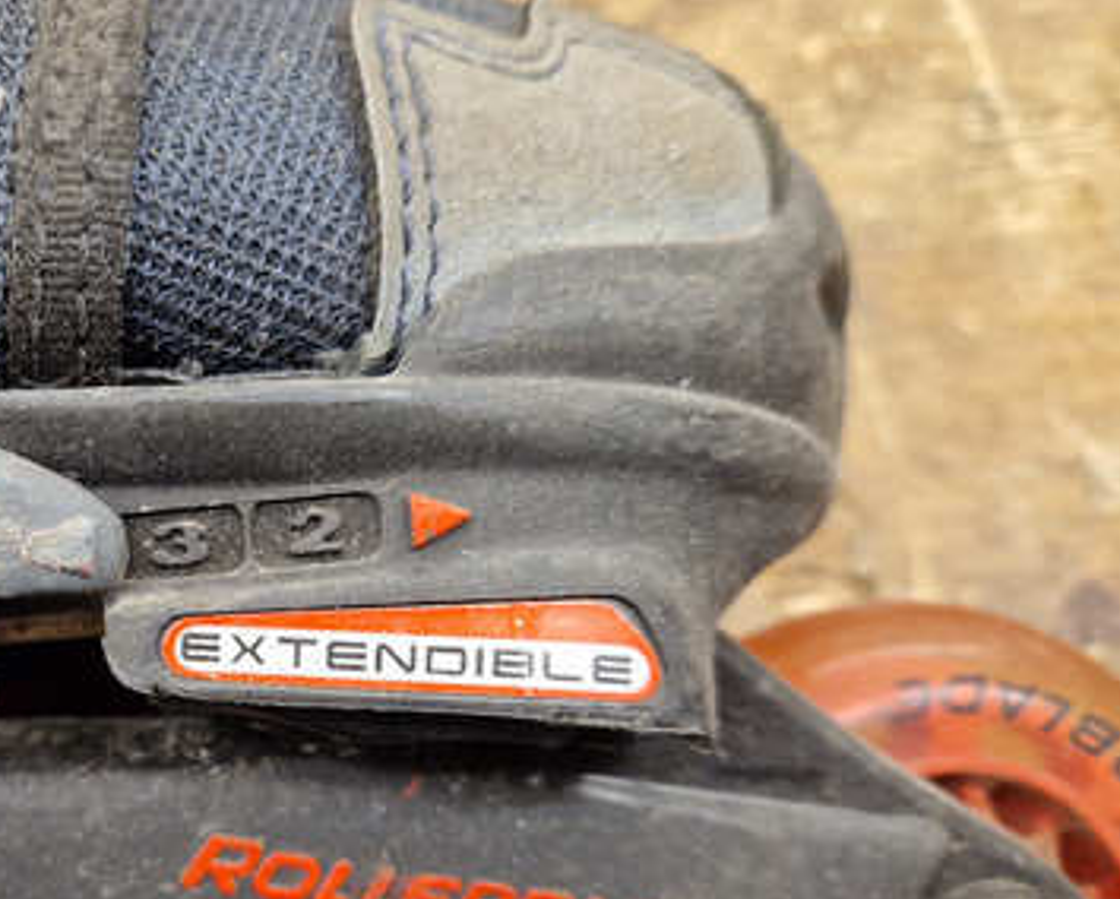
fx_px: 1261
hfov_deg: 45.4
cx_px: 221
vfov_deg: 38.9
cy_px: 582
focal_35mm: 38
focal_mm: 5.4
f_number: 1.8
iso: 80
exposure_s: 1/100
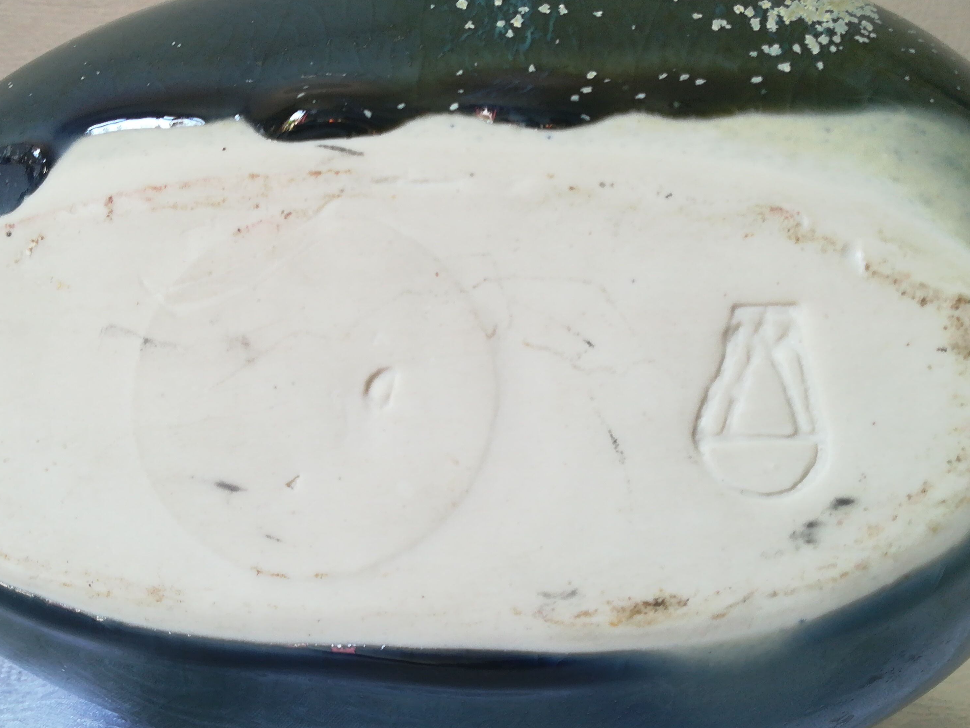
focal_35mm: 35
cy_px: 357
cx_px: 414
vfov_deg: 40.7
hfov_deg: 52.4
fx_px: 981
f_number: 2.2
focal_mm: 3.83
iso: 100
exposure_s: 1/33.3
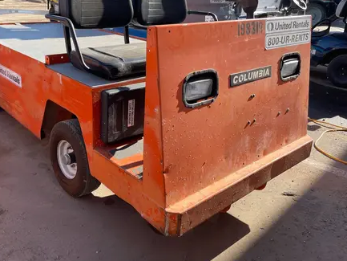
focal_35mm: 33
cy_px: 104
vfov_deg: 42.7
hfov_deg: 54.9
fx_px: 331
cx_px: 139
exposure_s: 1/888
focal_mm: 4.2
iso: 32
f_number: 1.6
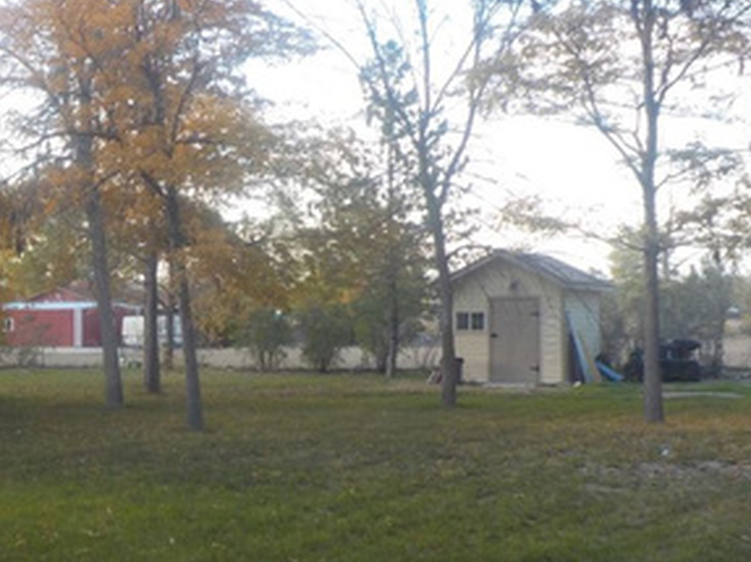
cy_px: 340
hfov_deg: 28.5
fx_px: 1453
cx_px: 167
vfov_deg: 21.9
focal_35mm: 67
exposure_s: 1/80
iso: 125
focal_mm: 4.1
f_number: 3.3
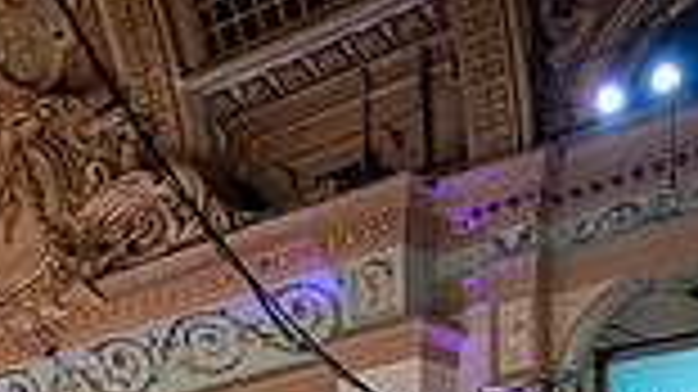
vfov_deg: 11.2
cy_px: 861
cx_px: -63
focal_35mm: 94
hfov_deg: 21.6
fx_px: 1739
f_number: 4
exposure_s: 1/125
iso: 1000
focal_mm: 24
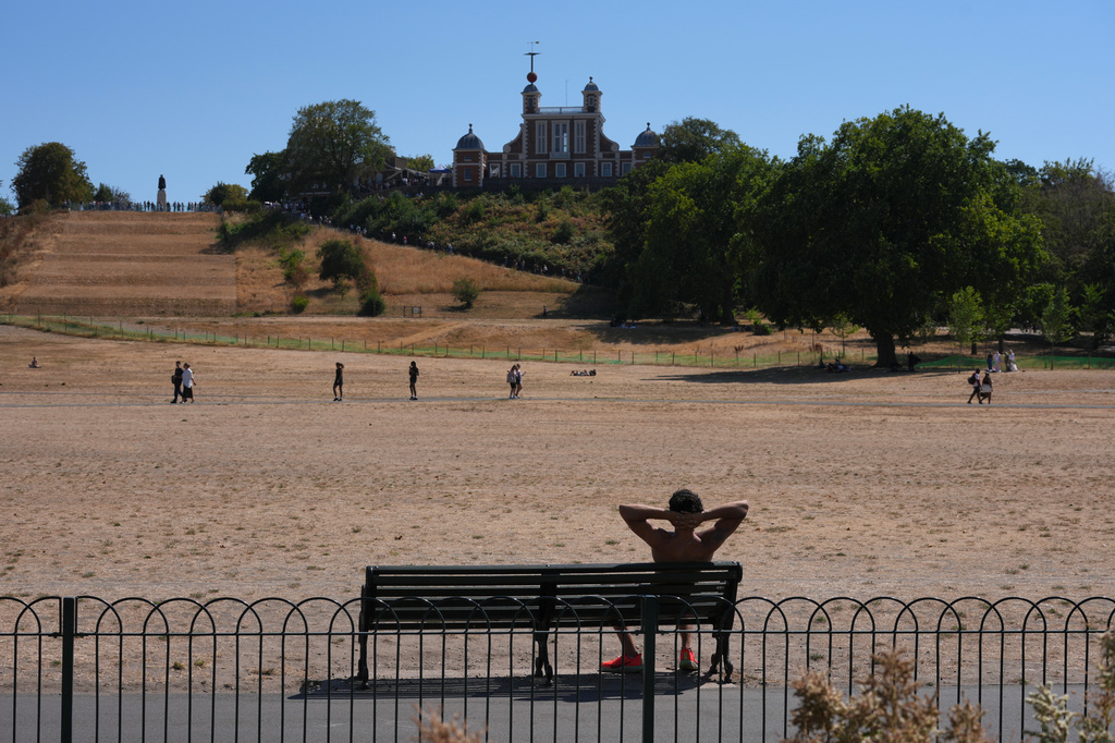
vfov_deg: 19.4
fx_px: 2167
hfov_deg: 28.9
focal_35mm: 70
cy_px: 372
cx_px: 558
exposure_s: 1/1000
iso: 100
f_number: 8
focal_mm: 70
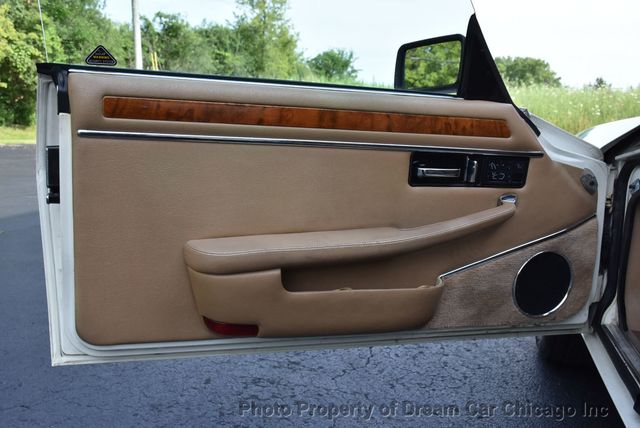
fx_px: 614
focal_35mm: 34
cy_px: 214
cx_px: 320
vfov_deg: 38.4
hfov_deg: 55.1
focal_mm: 23
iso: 500
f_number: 8
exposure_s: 1/500
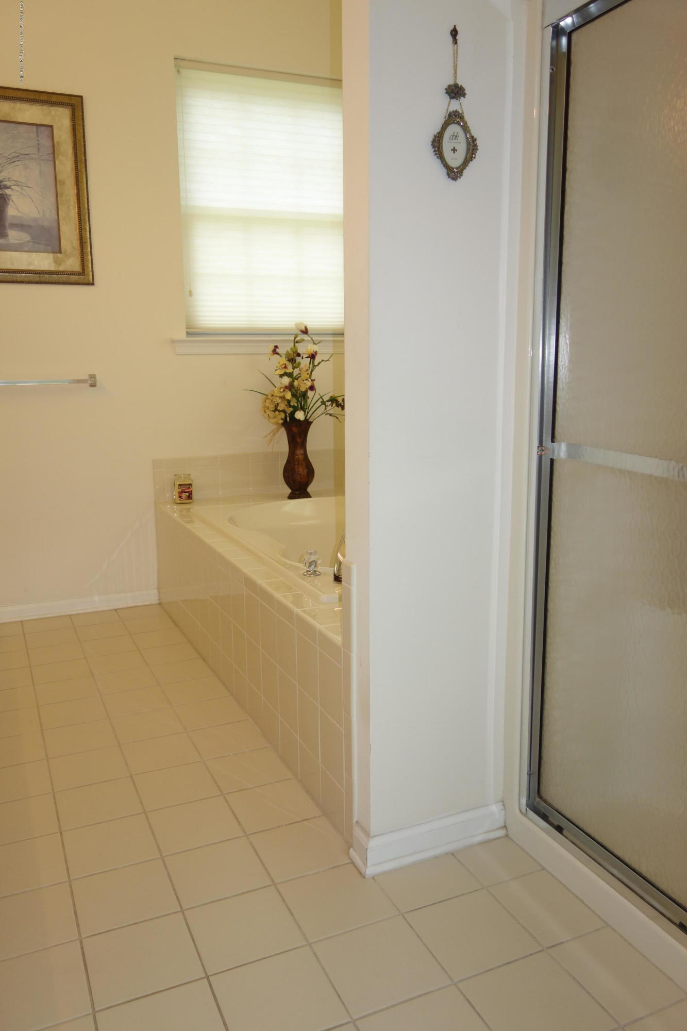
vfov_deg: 65.5
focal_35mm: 28
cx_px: 344
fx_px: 802
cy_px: 516
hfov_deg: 46.4
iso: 125
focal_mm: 10.4
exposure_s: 1/100
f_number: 2
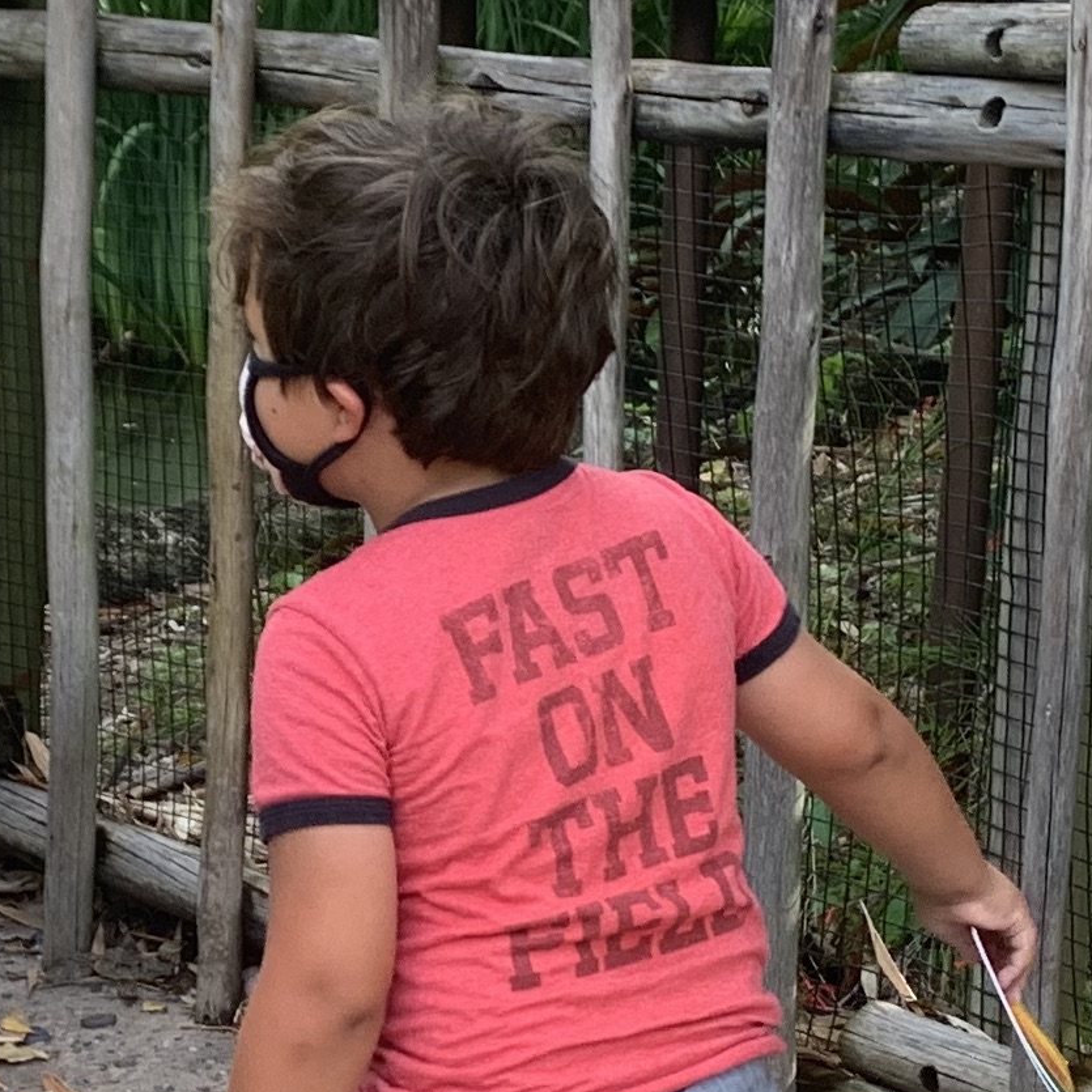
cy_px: 740
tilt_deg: -13.5
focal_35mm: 111
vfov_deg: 15.7
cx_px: 71
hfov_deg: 15.5
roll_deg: +0.0
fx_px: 3962
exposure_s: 1/166
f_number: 1.8
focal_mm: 4.25
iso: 25
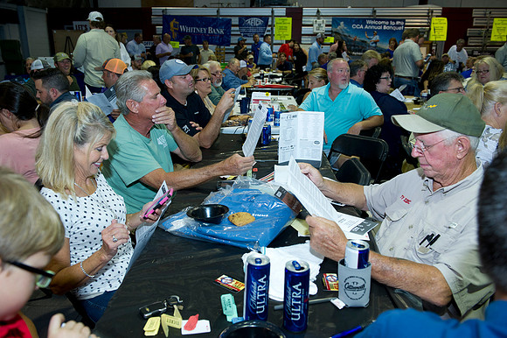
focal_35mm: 31
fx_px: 436
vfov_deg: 42.3
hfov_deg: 60.3
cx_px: 254
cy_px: 169
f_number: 5
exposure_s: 1/160
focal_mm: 31
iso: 1250
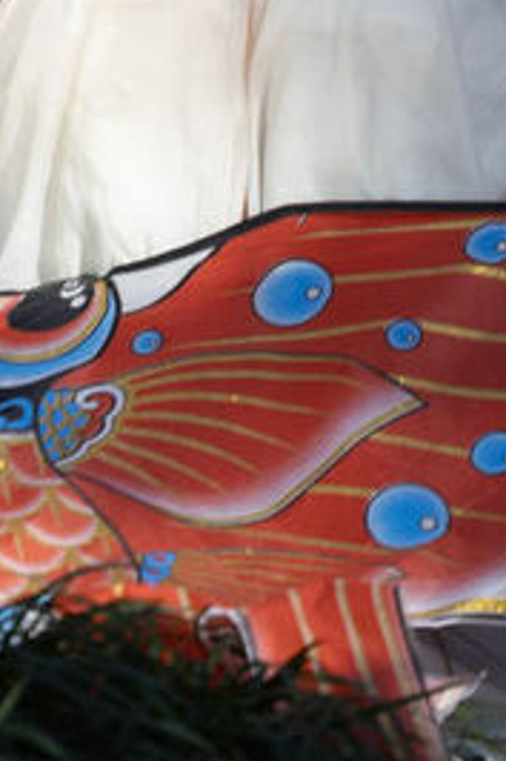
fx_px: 18365
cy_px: -1246
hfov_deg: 1.6
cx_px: 397
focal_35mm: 870
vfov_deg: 2.4
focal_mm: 147
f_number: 2.8
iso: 500
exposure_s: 1/3200
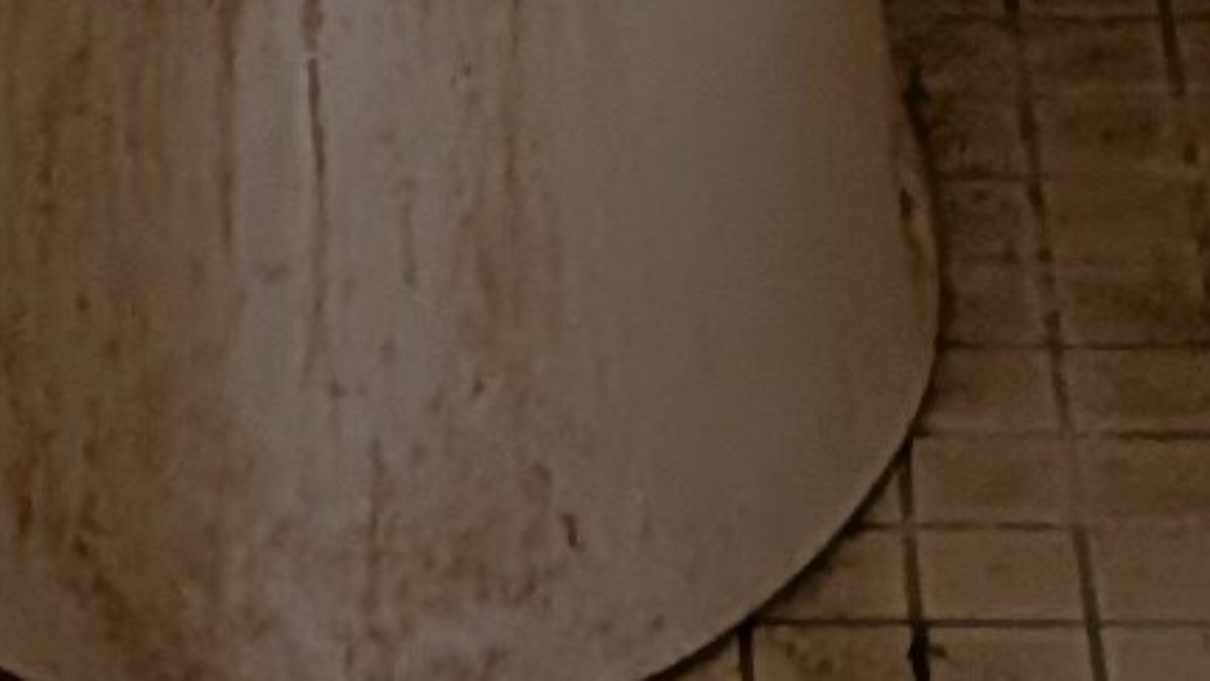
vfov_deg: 5.0
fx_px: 7764
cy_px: -479
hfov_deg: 8.9
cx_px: 305
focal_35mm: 242
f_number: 1.7
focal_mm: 4.53
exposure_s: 1/30
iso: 33
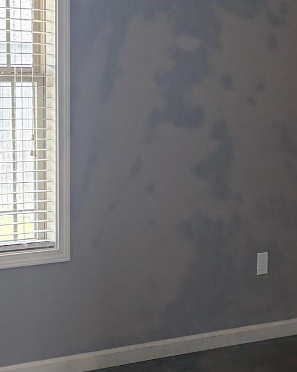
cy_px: 283
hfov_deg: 16.9
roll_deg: +0.0
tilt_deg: -9.5
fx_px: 1000
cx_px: 122
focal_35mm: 91
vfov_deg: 20.9
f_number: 1.6
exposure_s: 1/120
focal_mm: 5.96
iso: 200
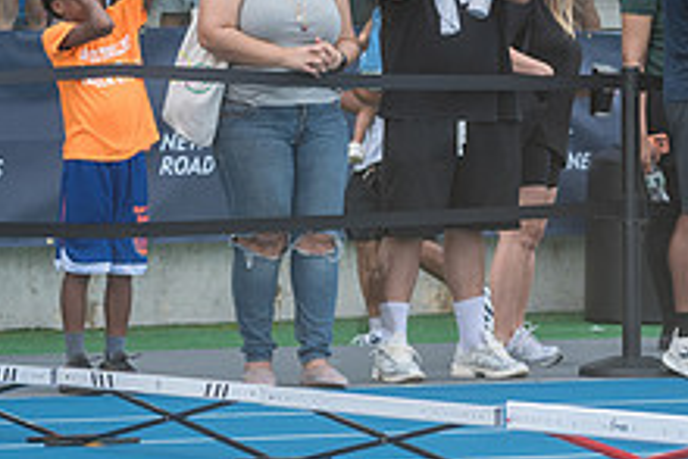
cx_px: 375
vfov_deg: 3.7
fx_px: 7152
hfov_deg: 5.5
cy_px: -23
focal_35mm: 374
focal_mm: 135
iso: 160
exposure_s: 1/200
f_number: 5.6
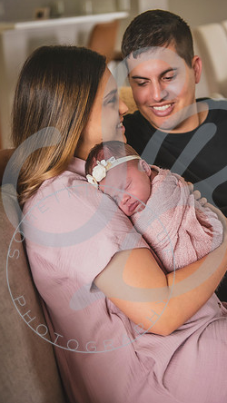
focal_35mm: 51
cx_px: 132
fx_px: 545
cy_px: 200
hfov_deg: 23.5
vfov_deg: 40.6
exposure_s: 1/200
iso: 2500
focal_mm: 48
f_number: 2.8
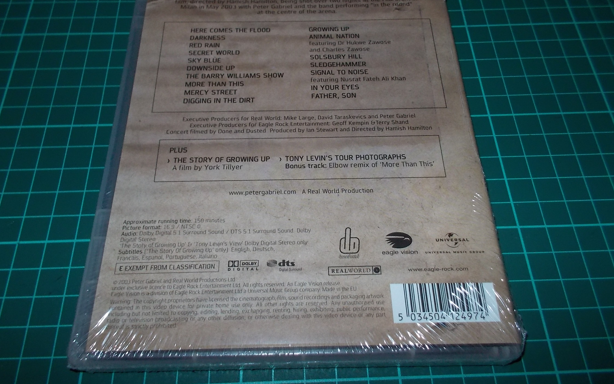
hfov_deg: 61.2
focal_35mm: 31
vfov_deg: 40.4
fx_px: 519
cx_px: 306
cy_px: 155
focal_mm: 4.1
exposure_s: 1/30
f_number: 3.3
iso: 200
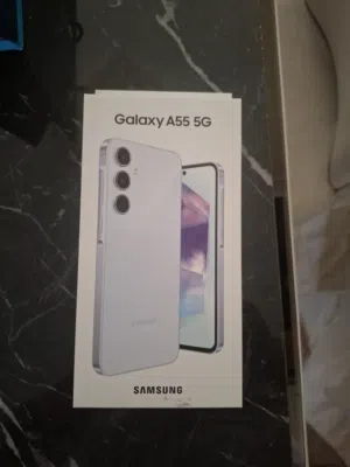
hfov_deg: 58.9
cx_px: 175
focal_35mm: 23
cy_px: 234
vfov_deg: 73.9
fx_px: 310
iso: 800
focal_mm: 5.54
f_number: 1.8
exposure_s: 1/25
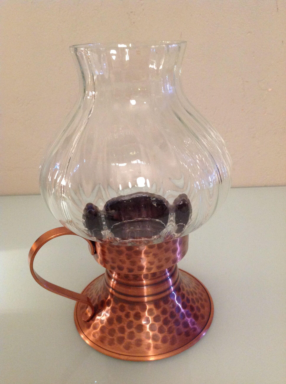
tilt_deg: -22.6
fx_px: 387
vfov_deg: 52.7
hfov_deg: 40.6
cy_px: 192
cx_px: 143
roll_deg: +4.6
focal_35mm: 35
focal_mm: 4.28
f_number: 2.4
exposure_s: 1/15
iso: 320
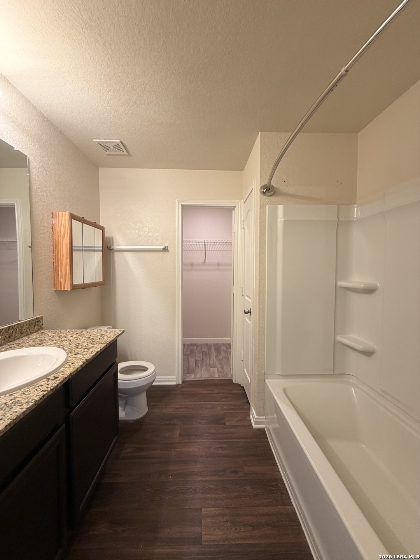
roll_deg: +0.3
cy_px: 280
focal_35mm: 14
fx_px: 226
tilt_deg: -2.4
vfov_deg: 102.1
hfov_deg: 85.7
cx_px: 210
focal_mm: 2.22
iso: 250
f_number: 2.2
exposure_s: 1/60
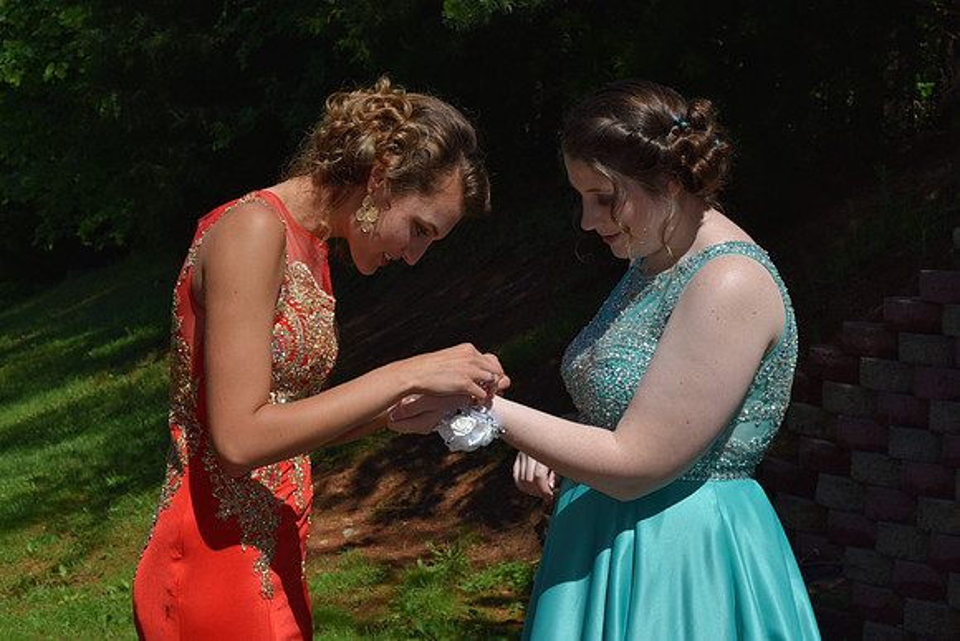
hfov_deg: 24.6
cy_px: 320
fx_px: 2200
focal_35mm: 82
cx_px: 480
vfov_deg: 16.6
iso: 100
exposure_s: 1/200
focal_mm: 55
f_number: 14
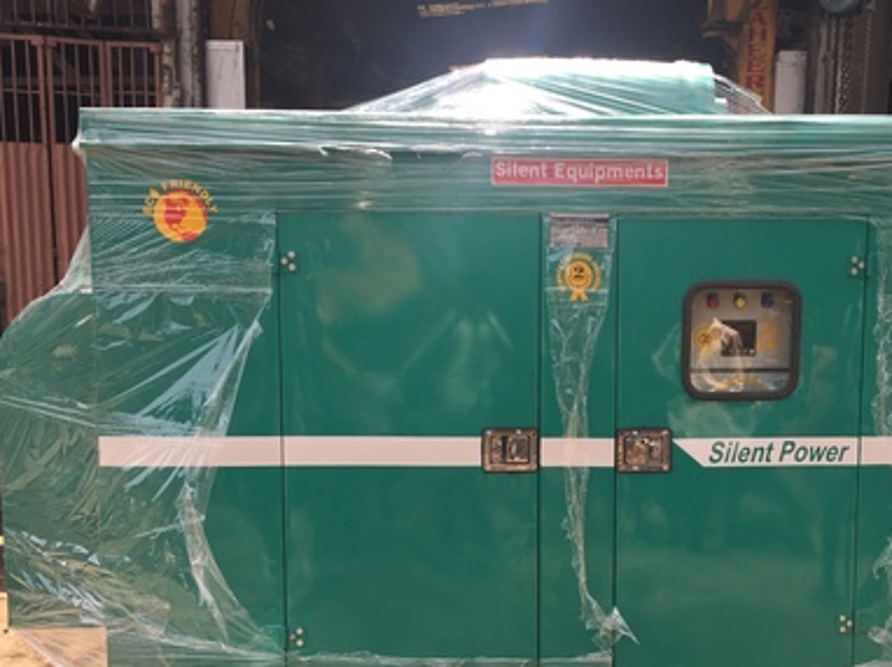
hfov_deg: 48.6
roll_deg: -1.2
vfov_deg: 37.5
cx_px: 544
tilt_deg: -8.7
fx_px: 979
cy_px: 412
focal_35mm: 38
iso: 32
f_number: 2.2
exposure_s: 1/403
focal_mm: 4.15
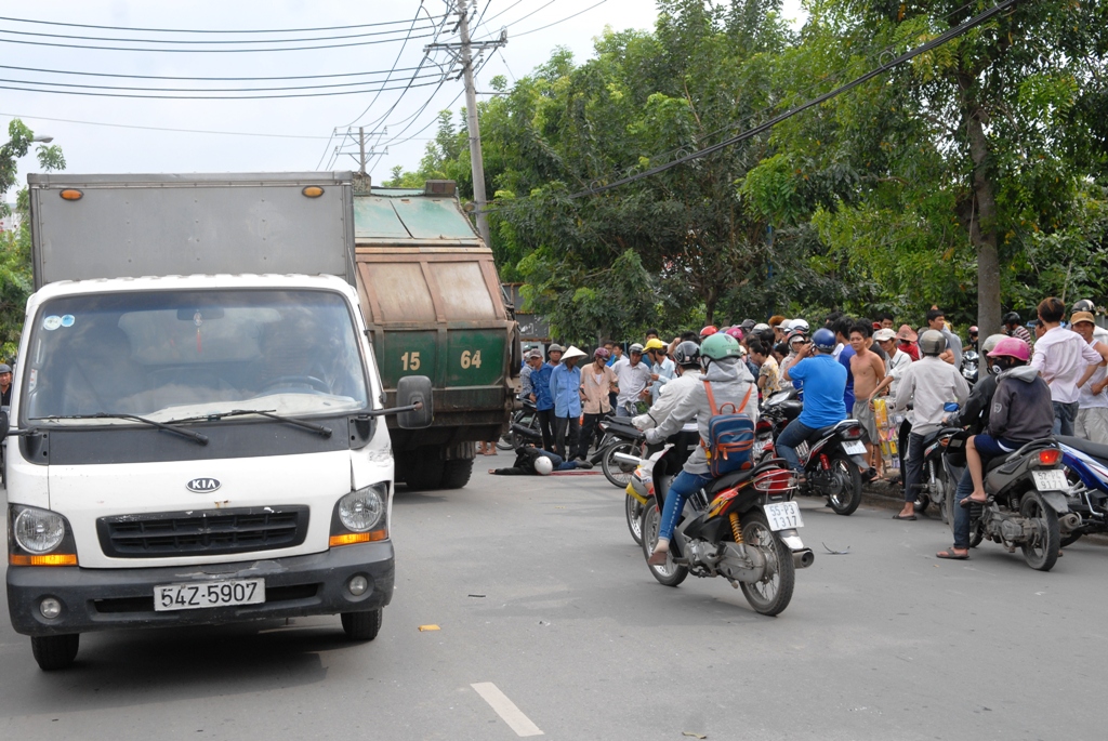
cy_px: 370
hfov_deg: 38.8
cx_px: 554
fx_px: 1571
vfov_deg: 26.5
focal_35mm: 51
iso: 320
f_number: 6.3
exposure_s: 1/500
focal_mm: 34
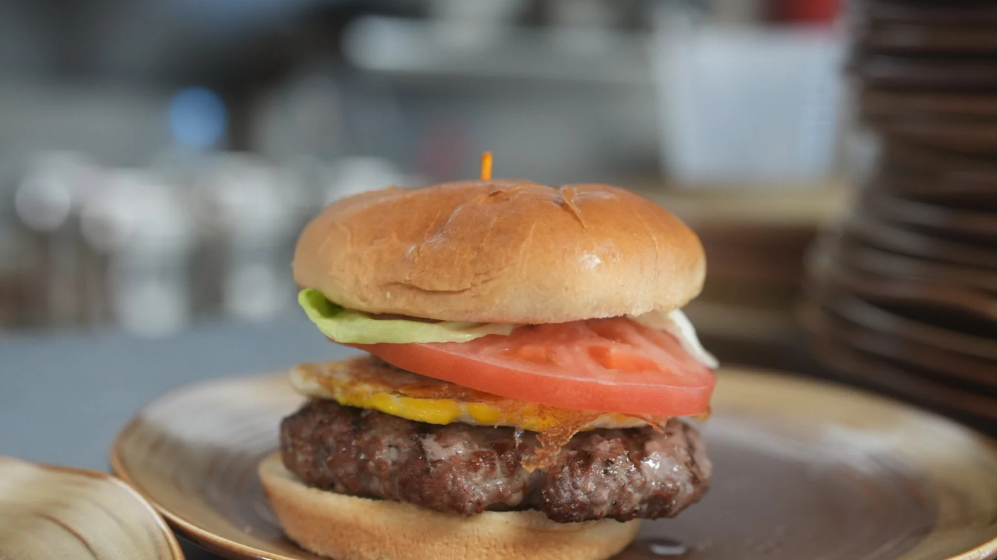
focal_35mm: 55
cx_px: 492
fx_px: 1454
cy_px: 343
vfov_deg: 21.8
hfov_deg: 37.8
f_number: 3.2
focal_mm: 50
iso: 1600
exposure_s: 1/60
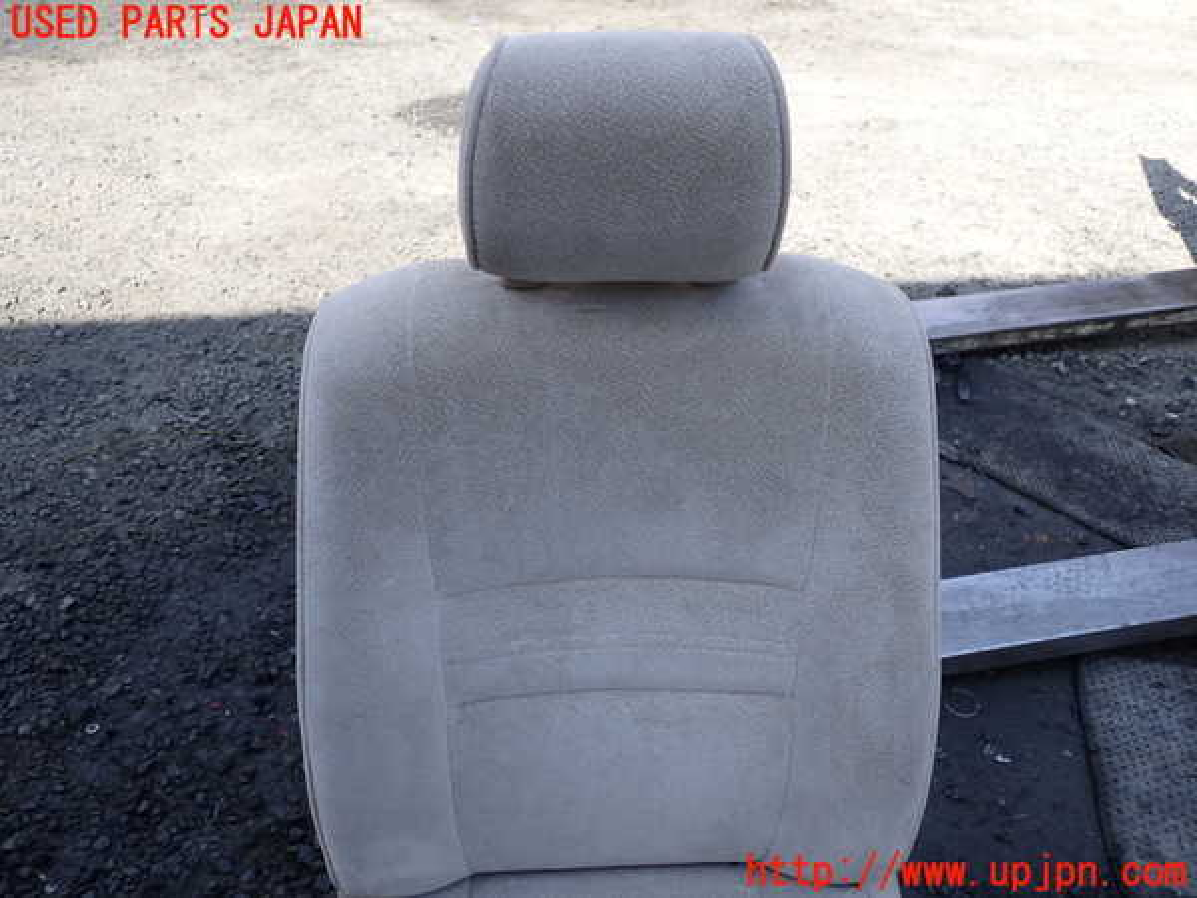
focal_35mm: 30
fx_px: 1037
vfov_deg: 46.8
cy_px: 449
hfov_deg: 60.0
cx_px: 598
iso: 100
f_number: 3.2
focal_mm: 5.4
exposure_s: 1/400
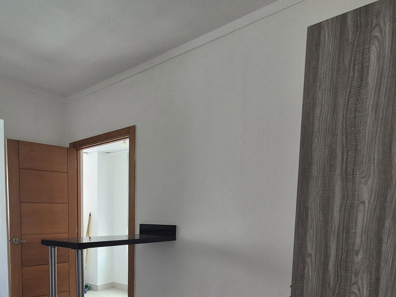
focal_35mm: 24
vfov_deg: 52.2
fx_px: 275
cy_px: 249
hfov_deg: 66.4
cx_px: 91
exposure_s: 1/100
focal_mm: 2.2
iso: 100
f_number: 2.2
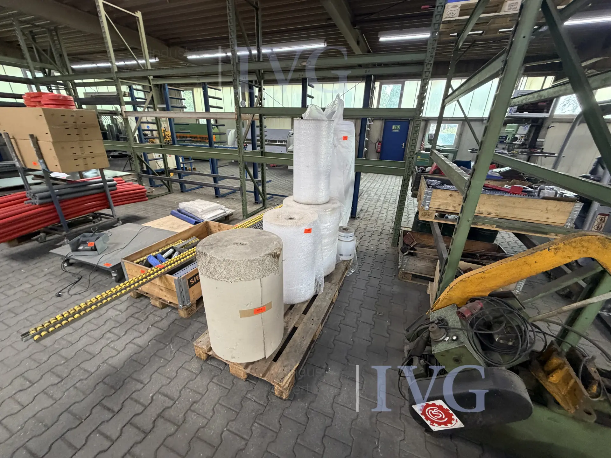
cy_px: 229
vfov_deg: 85.7
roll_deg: +0.0
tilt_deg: -21.2
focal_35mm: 14
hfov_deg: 102.1
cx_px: 306
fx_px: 247
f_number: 2.2
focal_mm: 2.22
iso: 320
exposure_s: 1/50
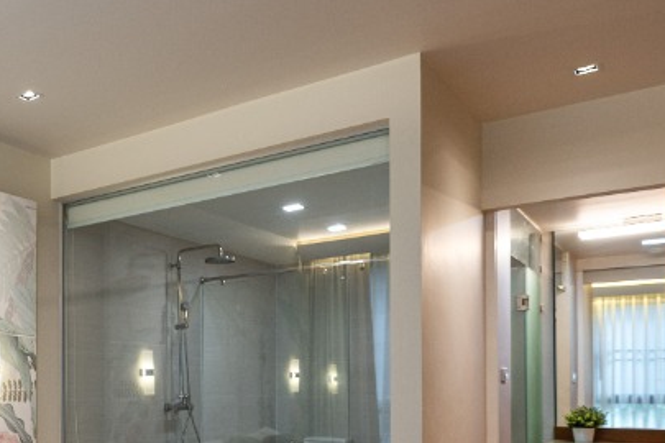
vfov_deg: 33.5
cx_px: -77
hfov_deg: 40.2
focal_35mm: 38
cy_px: 375
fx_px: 706
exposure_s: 1/5
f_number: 7.1
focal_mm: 15.5
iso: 100
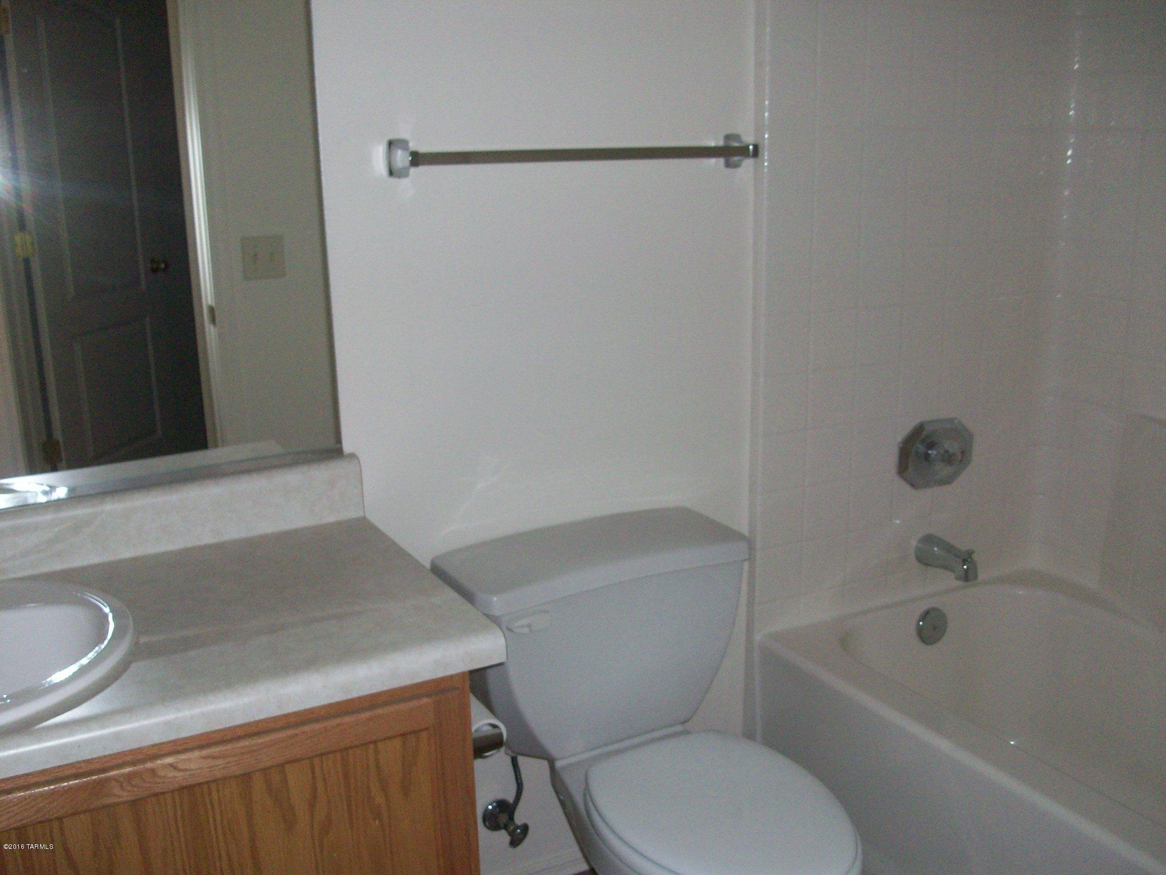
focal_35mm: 34
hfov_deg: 54.0
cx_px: 583
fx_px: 1145
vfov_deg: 41.8
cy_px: 438
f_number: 2.8
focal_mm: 5.7
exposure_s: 1/60
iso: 160
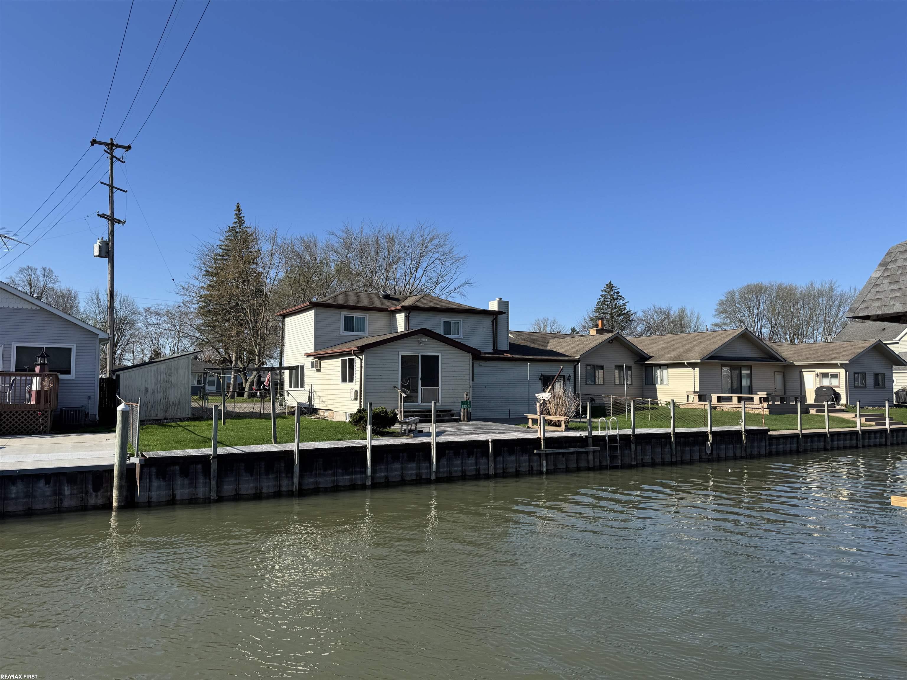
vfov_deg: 56.8
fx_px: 629
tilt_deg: +3.2
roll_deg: -0.3
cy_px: 340
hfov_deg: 71.6
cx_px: 454
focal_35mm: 24
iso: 80
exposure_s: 1/4049
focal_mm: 6.76
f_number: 1.78
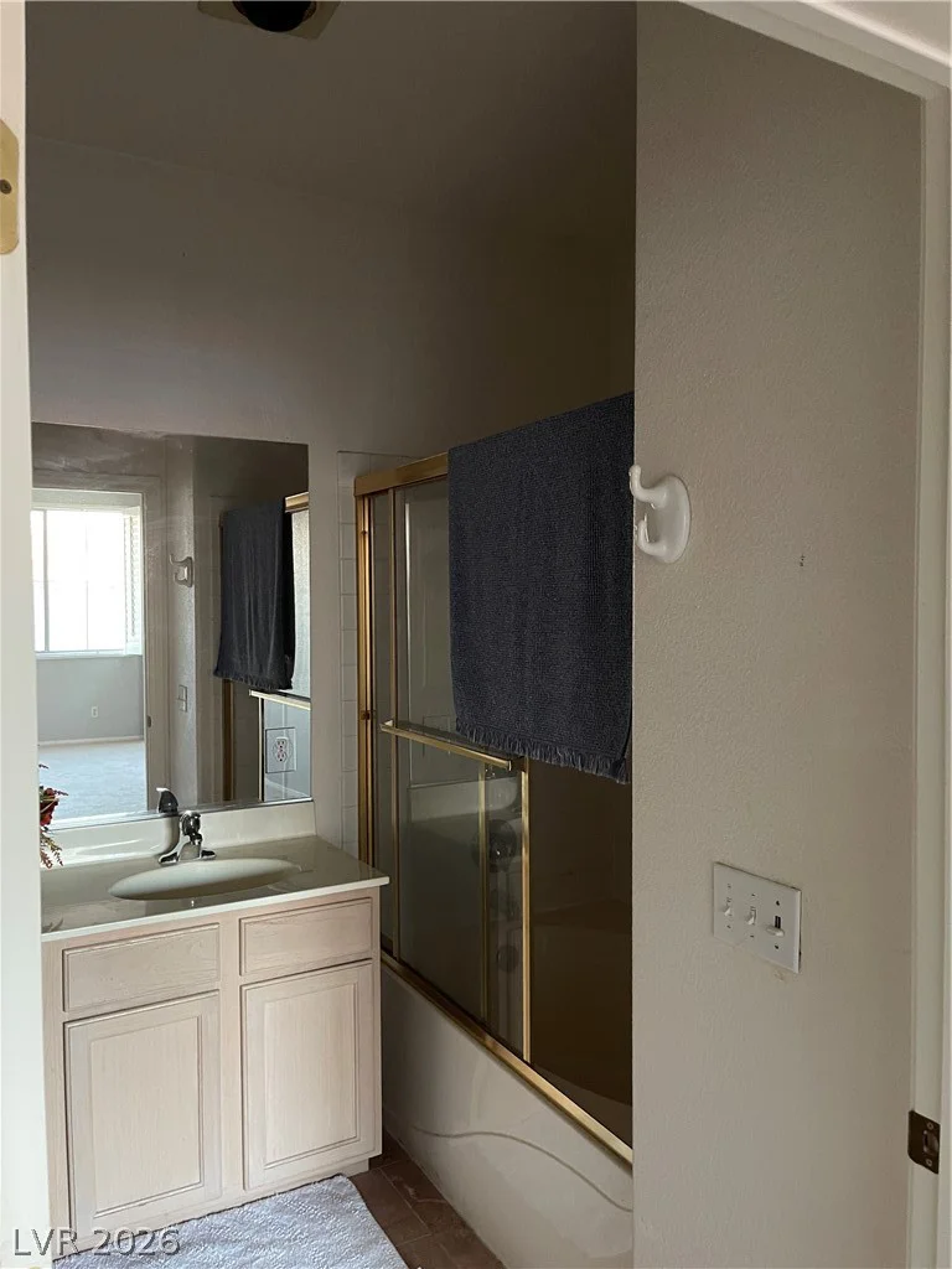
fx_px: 917
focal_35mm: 25
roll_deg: +1.1
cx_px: 476
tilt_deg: -0.4
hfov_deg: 54.9
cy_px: 634
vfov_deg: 69.4
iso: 640
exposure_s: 1/30
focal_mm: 5.1
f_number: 1.6
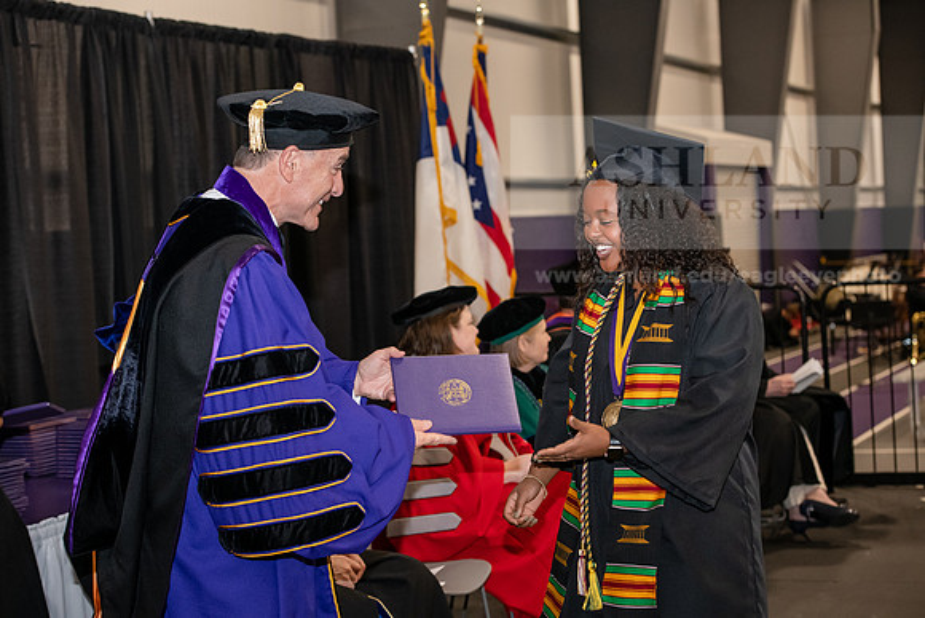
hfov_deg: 28.8
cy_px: 309
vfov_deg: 19.5
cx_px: 462
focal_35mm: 70
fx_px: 1799
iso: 2500
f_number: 5
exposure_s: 1/200
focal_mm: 70
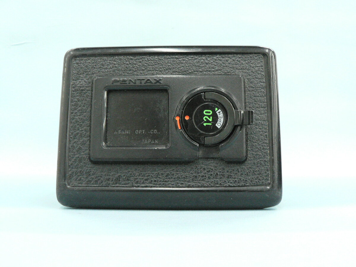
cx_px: 178
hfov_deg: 51.4
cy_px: 134
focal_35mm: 36
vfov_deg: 39.7
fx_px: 370
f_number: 4.5
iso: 400
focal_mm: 6
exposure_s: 1/25
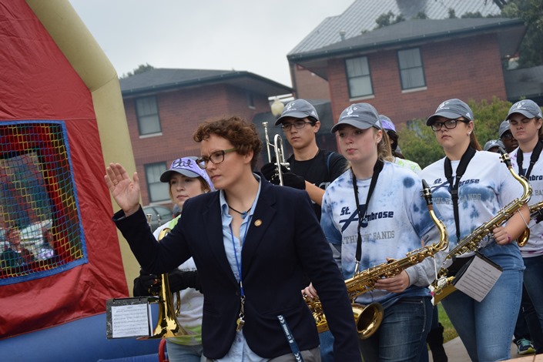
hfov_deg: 22.6
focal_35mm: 90
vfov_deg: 15.2
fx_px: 1357
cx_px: 272
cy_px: 181
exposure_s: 1/500
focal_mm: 60
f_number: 5.6
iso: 400
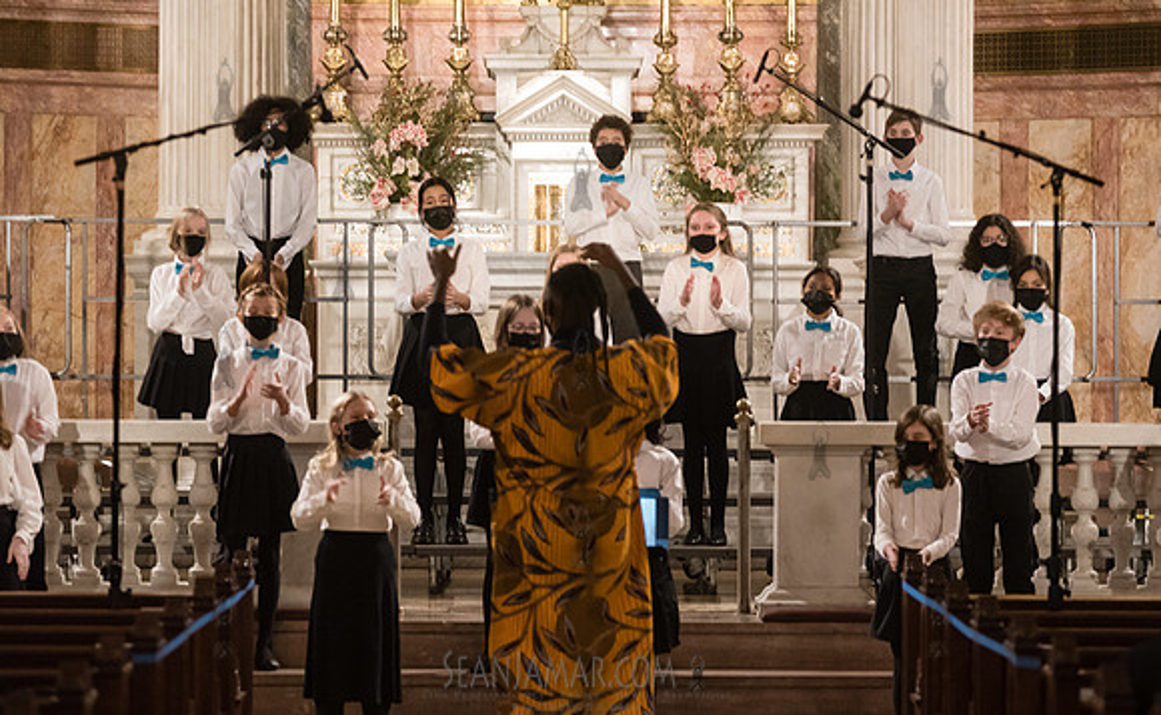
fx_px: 4046
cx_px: 580
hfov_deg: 16.3
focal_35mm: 128
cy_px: 388
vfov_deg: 10.1
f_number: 5
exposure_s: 1/125
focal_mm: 125
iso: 4000
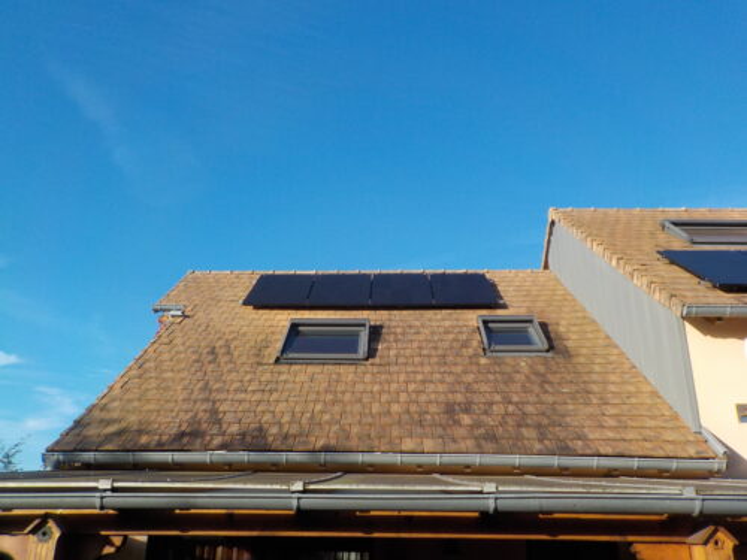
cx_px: 374
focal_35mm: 30
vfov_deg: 46.8
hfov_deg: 60.0
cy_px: 280
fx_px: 647
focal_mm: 4.1
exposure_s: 1/800
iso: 125
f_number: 3.3
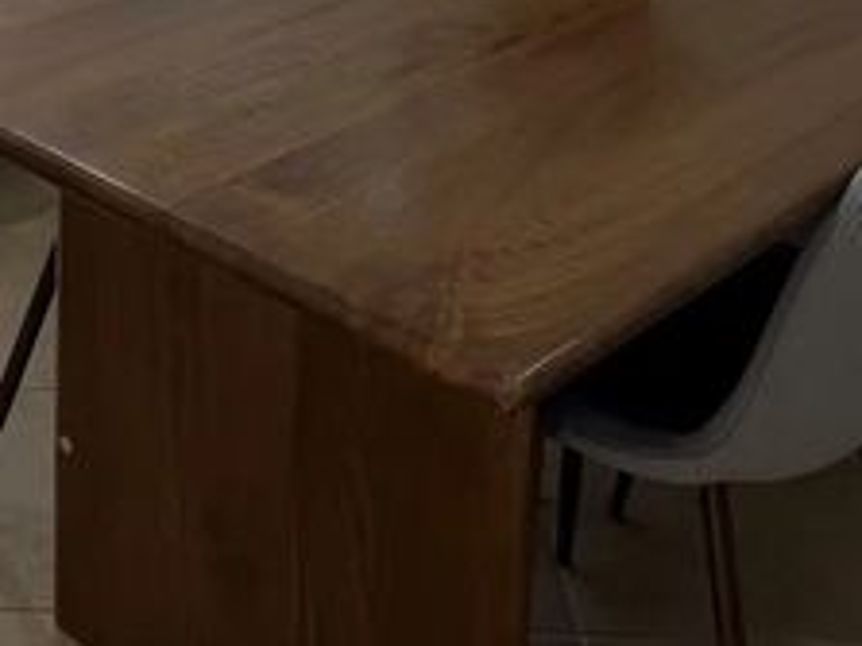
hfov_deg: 27.4
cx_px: 124
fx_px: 1717
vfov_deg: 19.1
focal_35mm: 69
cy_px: -275
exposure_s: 1/120
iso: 64
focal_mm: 6.76
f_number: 1.78
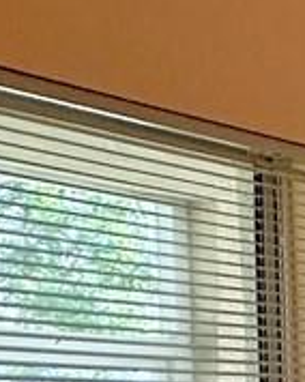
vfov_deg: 15.0
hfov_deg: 7.7
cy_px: 498
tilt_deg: -3.1
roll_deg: -0.5
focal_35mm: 123
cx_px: 1261
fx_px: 1390
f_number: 2.2
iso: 100
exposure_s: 1/120
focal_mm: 2.22
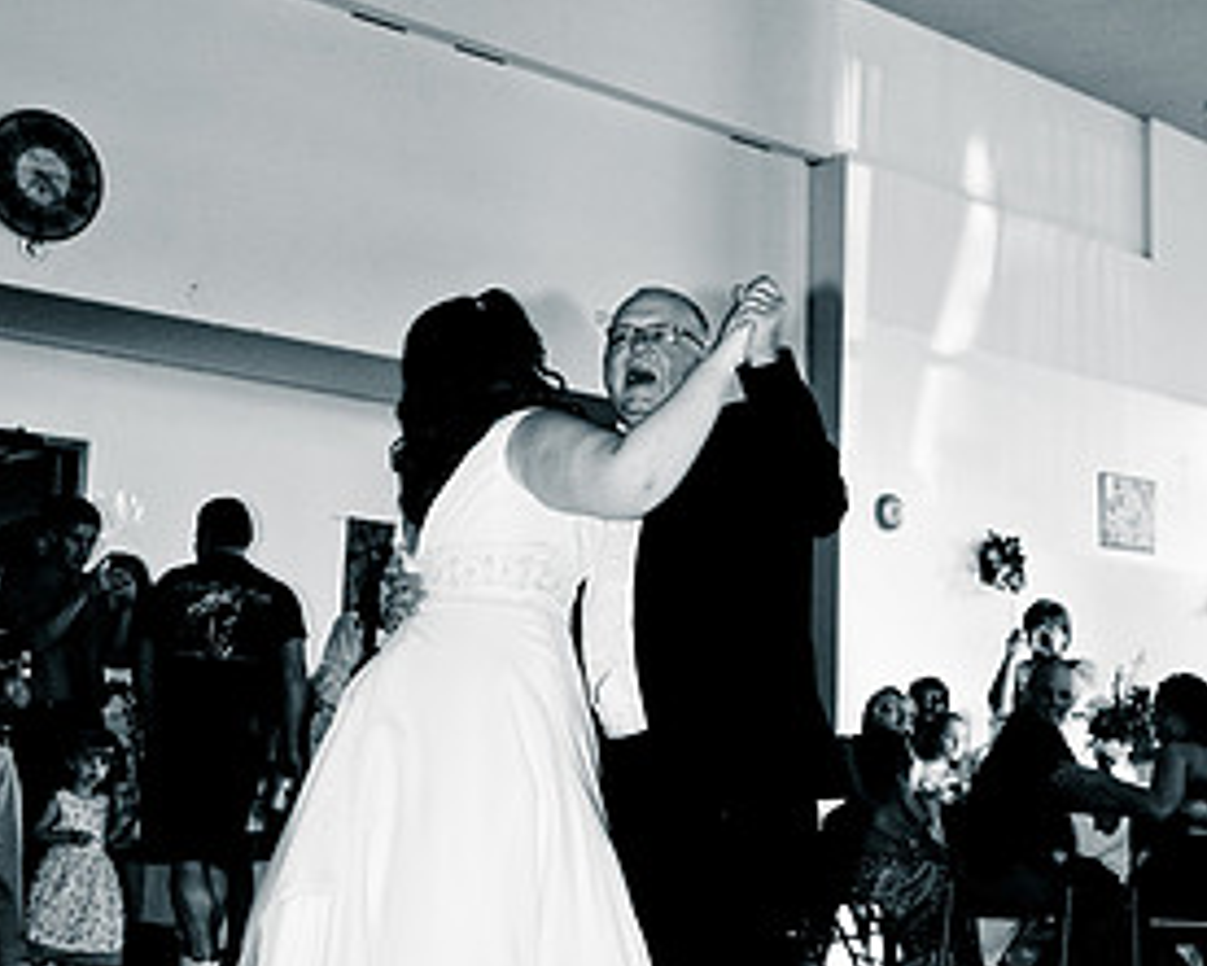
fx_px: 1965
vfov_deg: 27.6
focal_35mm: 55
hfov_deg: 34.1
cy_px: 455
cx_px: 641
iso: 200
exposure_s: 1/60
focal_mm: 24
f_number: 2.8
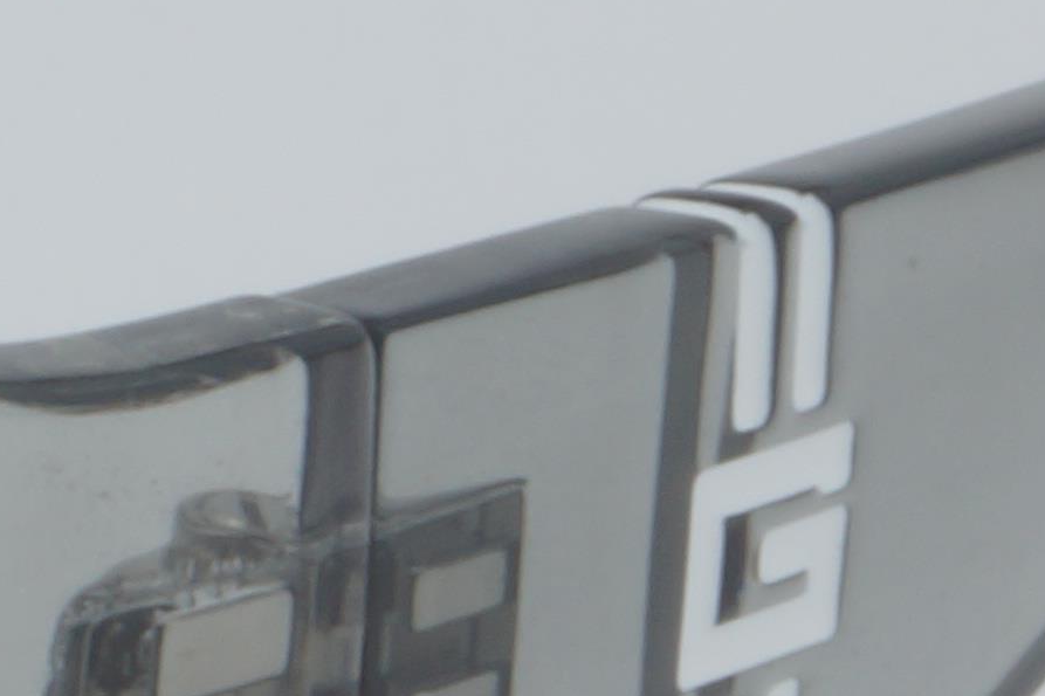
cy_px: 661
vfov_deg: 2.5
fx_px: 16088
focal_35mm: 554
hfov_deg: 3.7
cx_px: -1499
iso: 100
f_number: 32
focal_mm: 55
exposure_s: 1/4
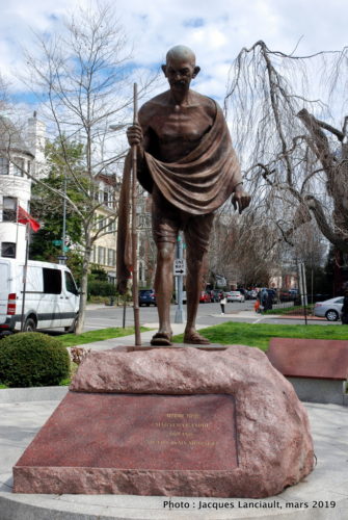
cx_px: 174
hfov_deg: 30.9
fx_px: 629
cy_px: 260
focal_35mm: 44
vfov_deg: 44.9
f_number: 10
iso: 100
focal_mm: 29
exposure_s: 1/125
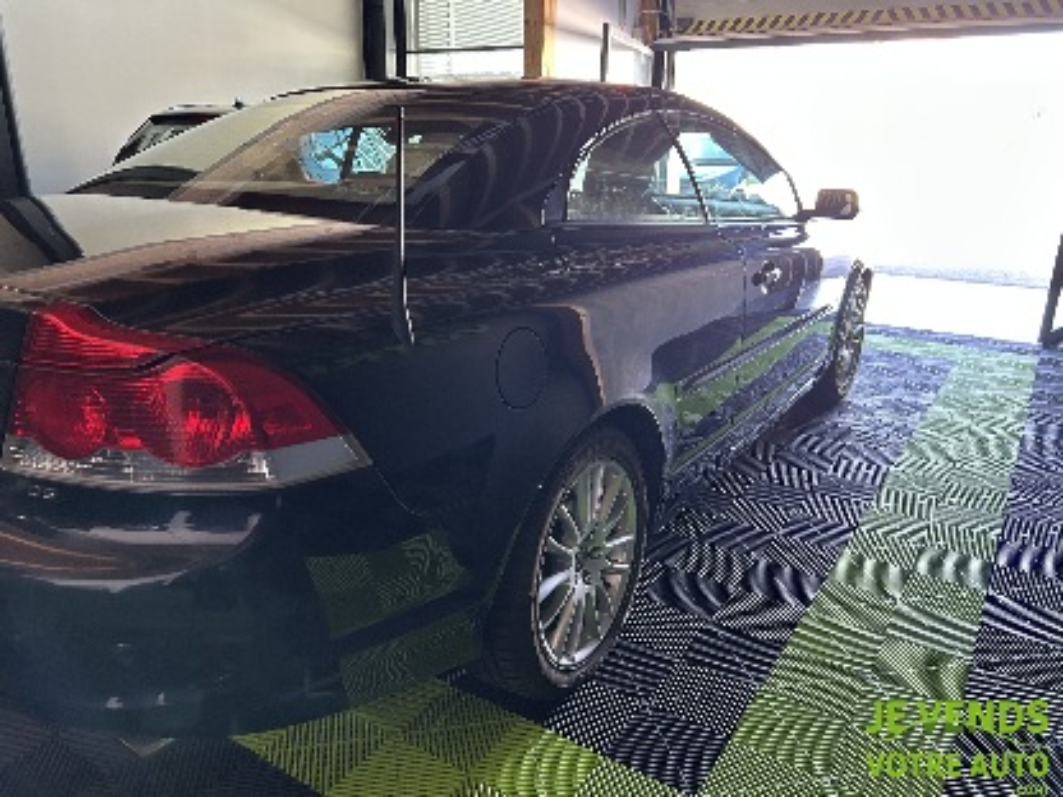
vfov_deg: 53.1
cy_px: 398
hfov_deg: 67.3
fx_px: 798
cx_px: 532
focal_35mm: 26
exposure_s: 1/60
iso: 320
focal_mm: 5.7
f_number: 1.5
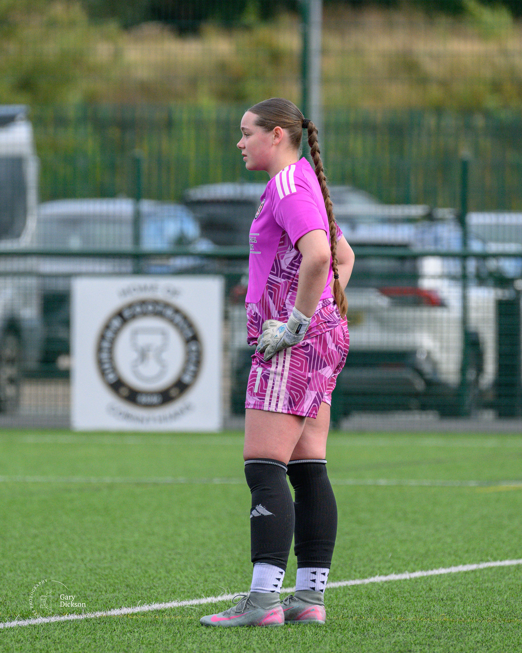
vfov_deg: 3.7
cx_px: 253
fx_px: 10078
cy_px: 276
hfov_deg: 3.0
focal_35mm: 522
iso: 1250
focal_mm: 310
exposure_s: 1/2000
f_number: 5.3
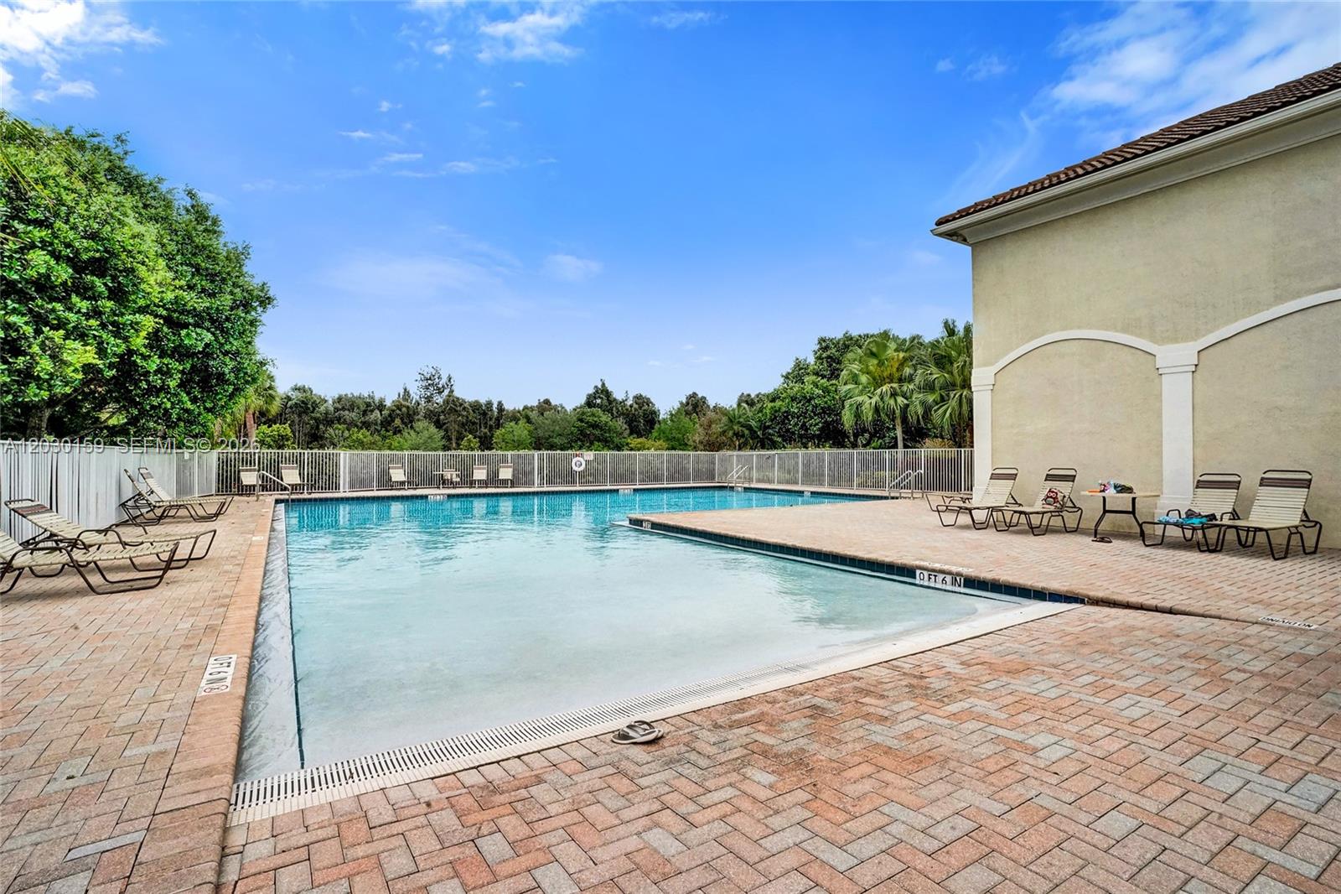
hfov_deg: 96.7
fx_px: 596
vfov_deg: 73.7
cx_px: 670
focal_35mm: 16
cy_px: 447
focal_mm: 16
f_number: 20
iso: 1250
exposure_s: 1/500
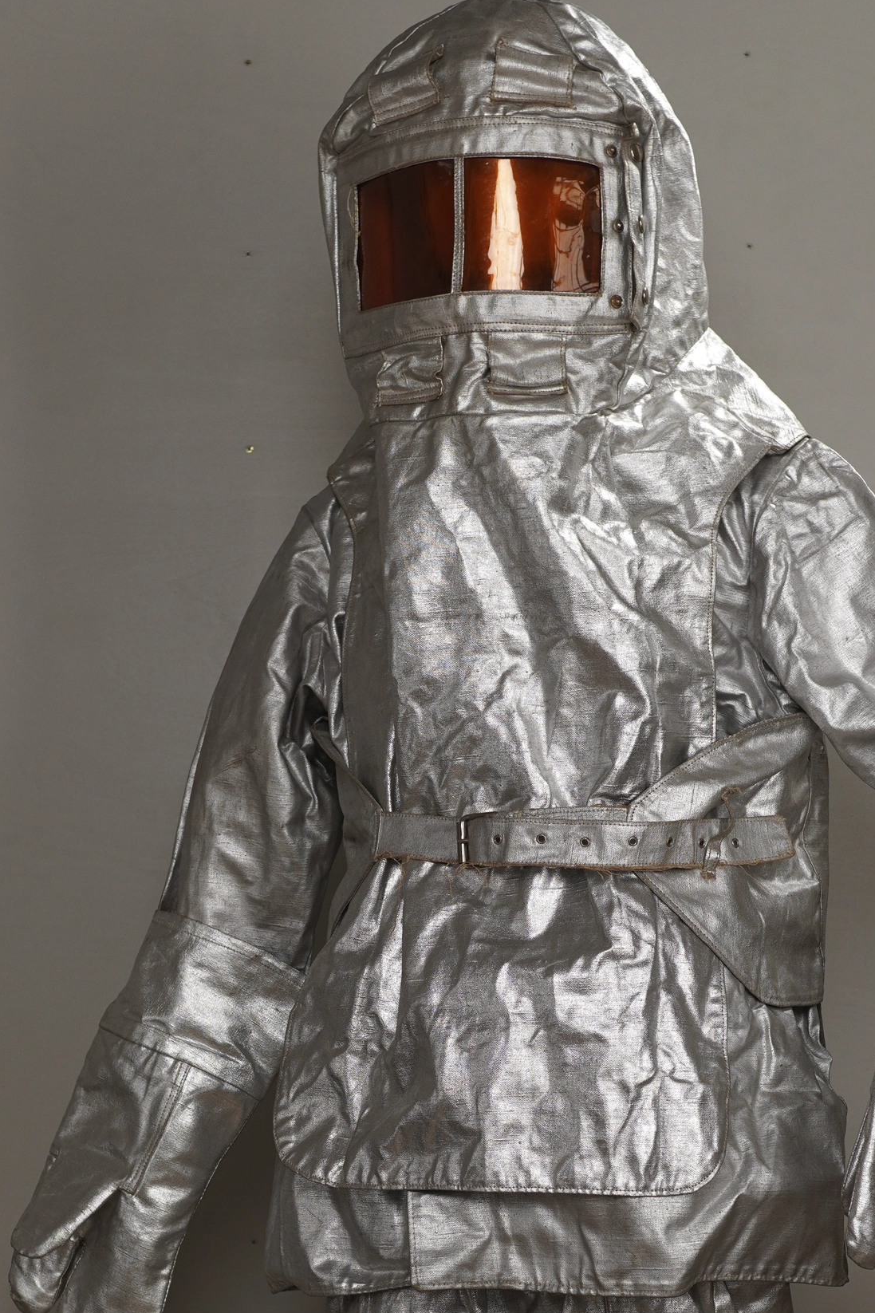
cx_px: 471
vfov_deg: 23.7
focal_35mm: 84
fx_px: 3063
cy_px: 1094
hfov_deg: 16.3
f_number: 3.2
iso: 200
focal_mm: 32
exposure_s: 1/100
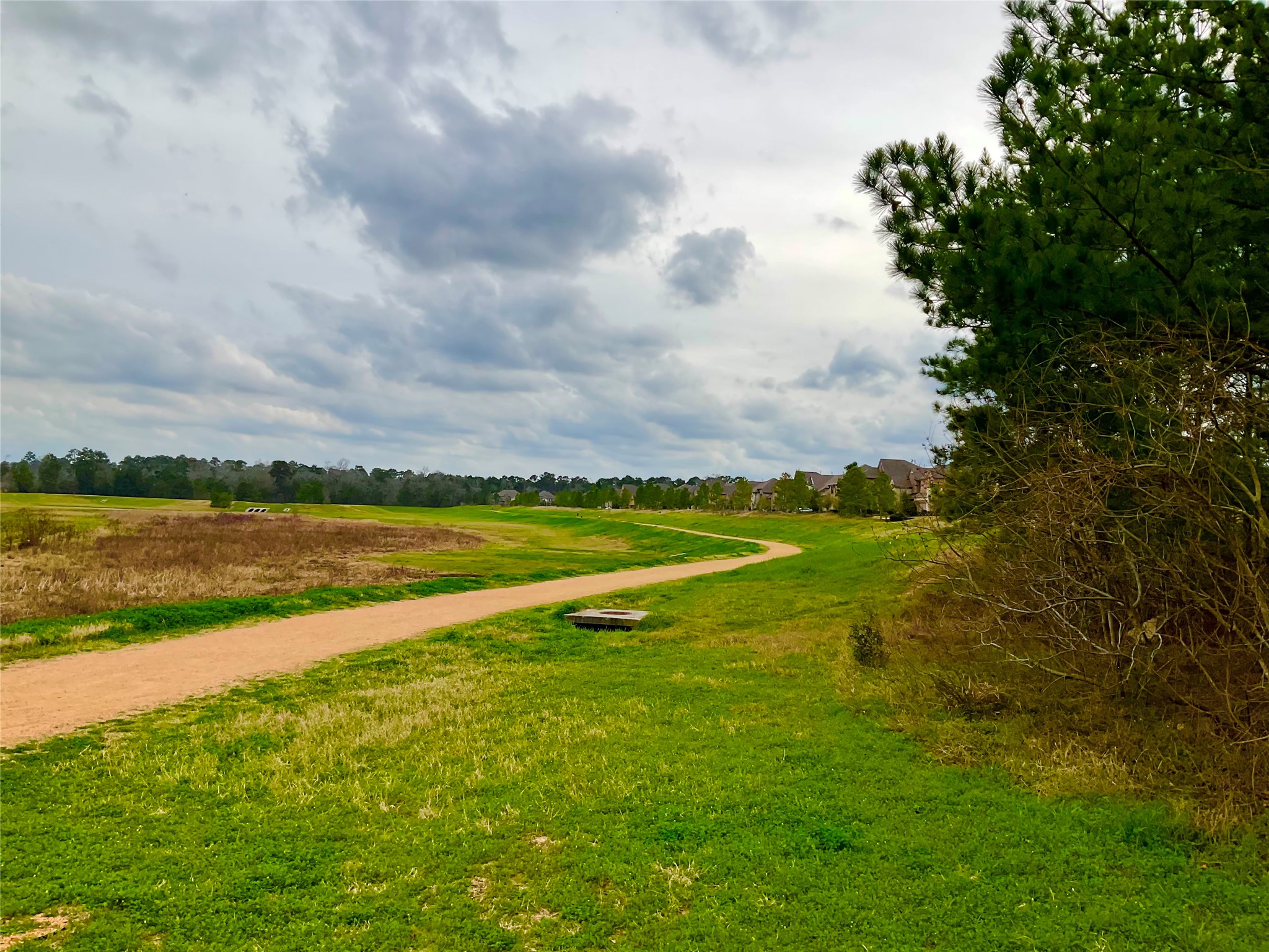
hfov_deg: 61.7
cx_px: 634
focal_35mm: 29
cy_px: 476
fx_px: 1063
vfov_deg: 48.2
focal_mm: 3
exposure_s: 1/1144
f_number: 1.8
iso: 16
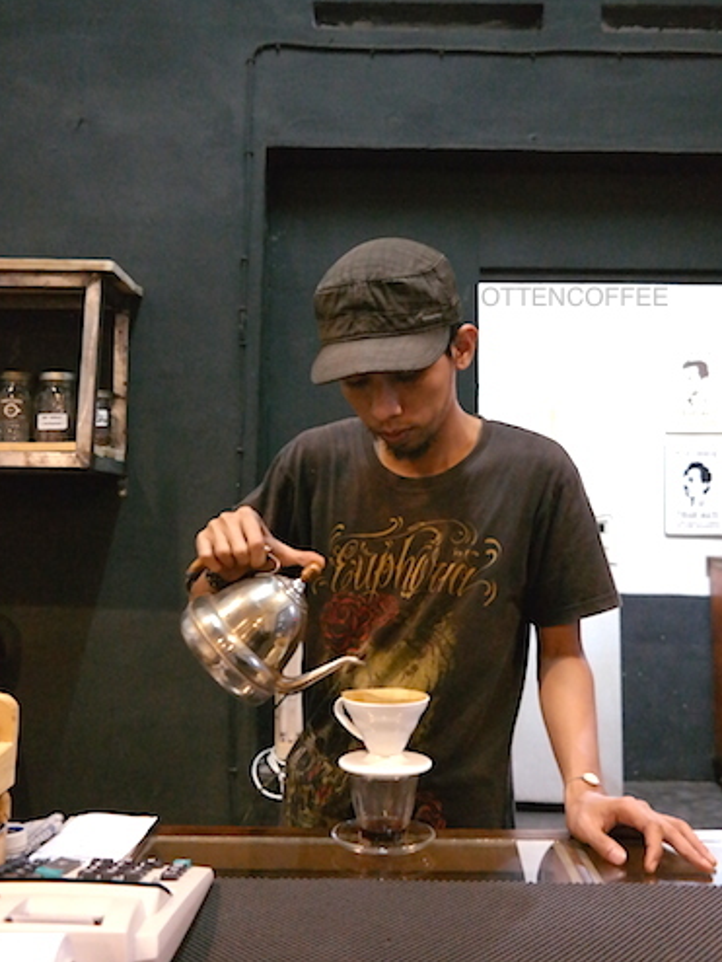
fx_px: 973
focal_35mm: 35
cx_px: 360
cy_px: 436
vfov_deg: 52.5
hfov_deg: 40.7
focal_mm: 20
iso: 3200
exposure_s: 1/25
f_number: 3.5
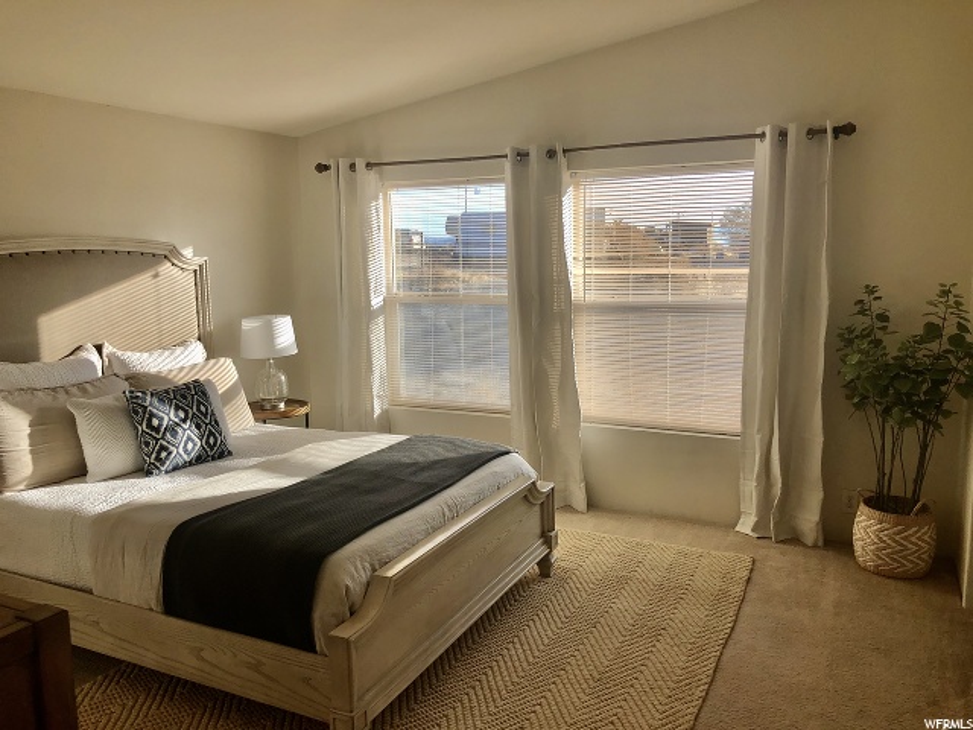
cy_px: 365
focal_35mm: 28
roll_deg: -0.5
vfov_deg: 49.7
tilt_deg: -8.5
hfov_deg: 63.4
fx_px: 787
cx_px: 486
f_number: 1.8
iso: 20
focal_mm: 3.99
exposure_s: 1/415
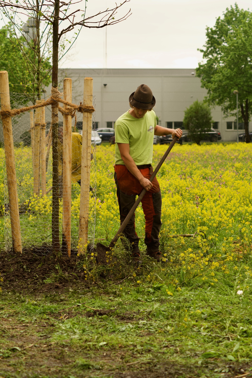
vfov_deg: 23.9
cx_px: 126
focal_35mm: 85
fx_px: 894
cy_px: 189
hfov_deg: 16.1
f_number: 5.6
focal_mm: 85
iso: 640
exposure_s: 1/400
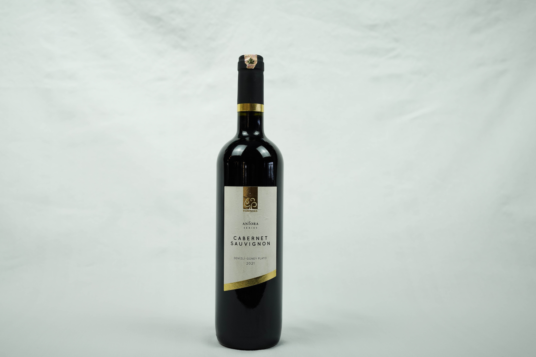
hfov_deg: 50.7
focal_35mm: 38
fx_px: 566
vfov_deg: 35.1
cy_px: 177
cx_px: 250
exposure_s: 1/200
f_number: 4
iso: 500
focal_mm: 35
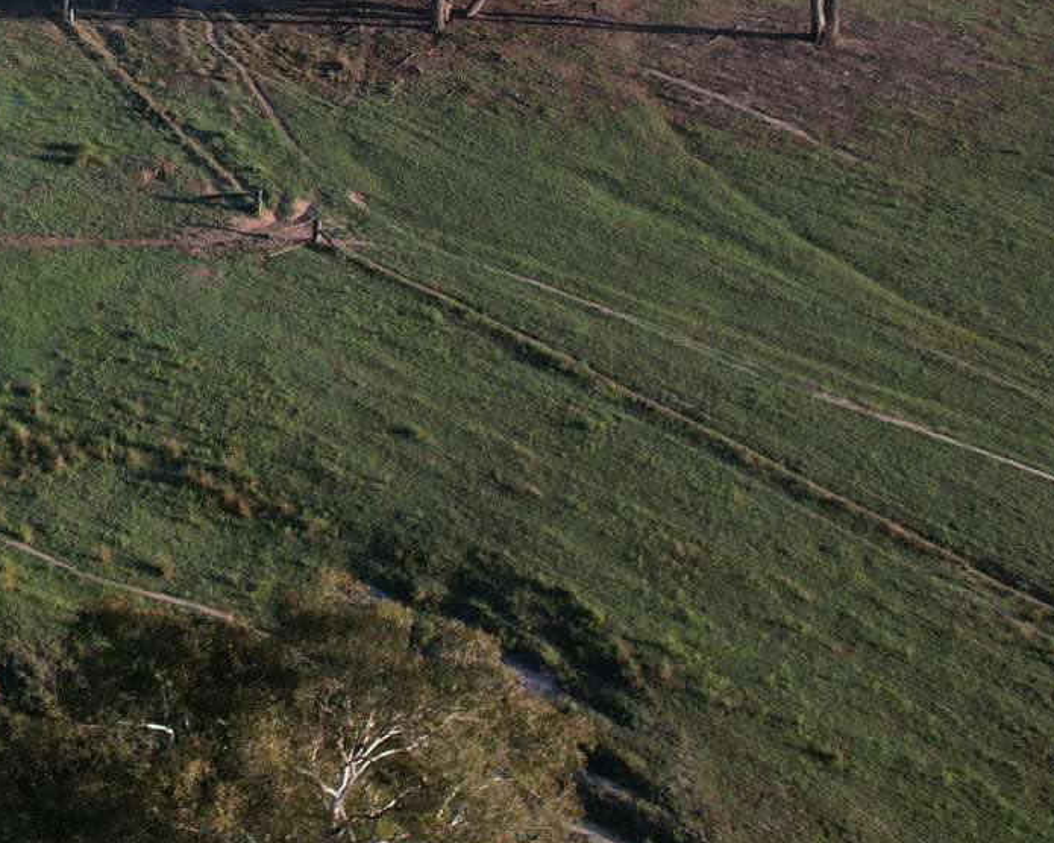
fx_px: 1778
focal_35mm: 57
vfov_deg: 24.6
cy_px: -112
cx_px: -334
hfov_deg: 27.3
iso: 100
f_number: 2.8
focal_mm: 8.38
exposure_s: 1/1000
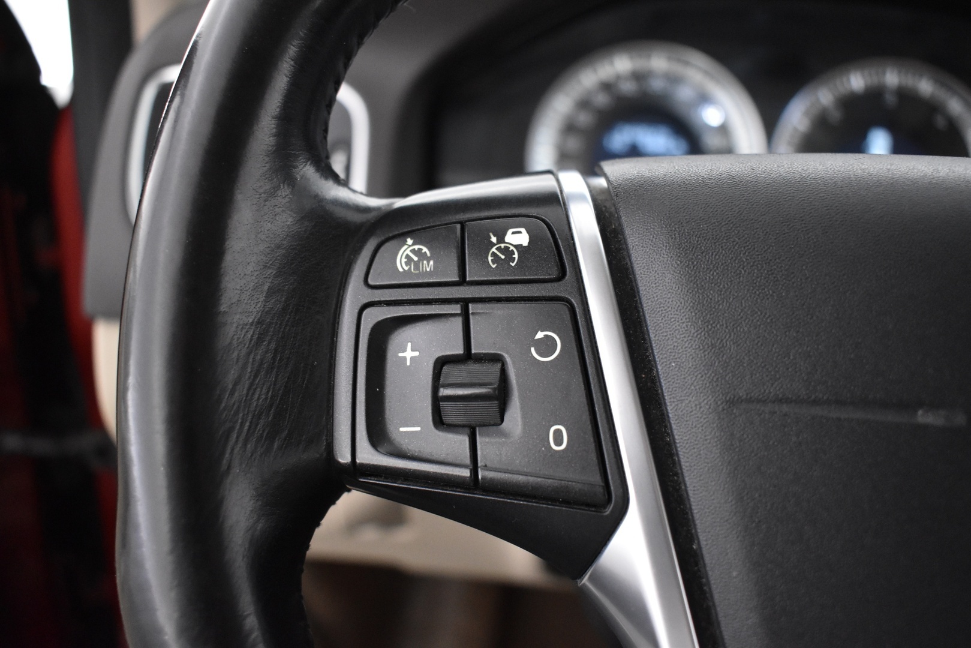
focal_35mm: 36
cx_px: 486
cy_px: 324
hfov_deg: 53.1
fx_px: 971
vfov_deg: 36.9
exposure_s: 1/30
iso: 3200
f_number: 3.8
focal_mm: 24
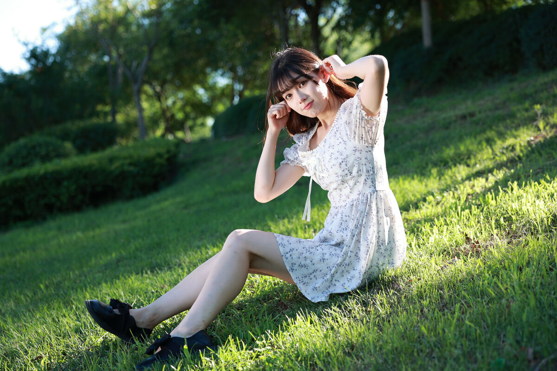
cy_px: 186
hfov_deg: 35.6
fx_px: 866
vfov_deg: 24.2
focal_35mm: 56
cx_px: 278
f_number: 2.8
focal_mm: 56
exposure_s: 1/320
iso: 100
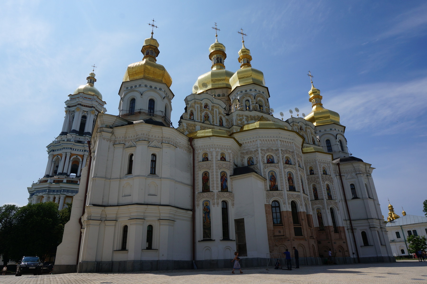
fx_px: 284
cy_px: 142
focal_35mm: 24
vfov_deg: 53.0
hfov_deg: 73.8
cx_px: 214
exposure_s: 1/200
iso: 100
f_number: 13
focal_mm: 16
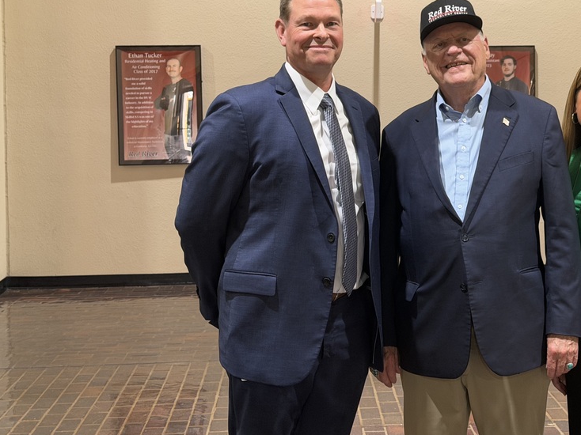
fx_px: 1124
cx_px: 404
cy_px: 136
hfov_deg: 28.7
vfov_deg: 21.8
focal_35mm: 67
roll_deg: +0.6
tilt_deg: -2.9
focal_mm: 6.76
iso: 125
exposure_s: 1/60
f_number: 1.78
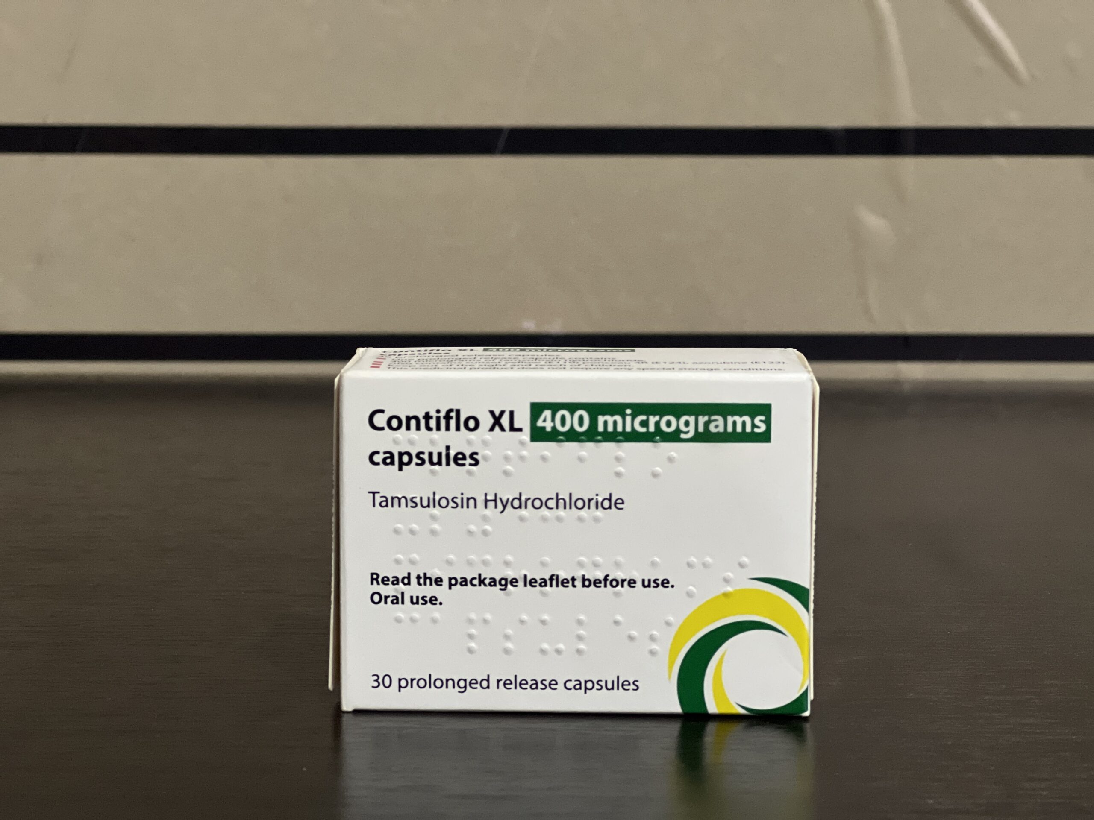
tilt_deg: -8.2
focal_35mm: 77
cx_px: 547
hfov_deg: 25.3
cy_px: 410
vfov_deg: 19.1
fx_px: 2433
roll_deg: -0.8
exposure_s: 1/33
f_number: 2.8
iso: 400
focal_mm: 9
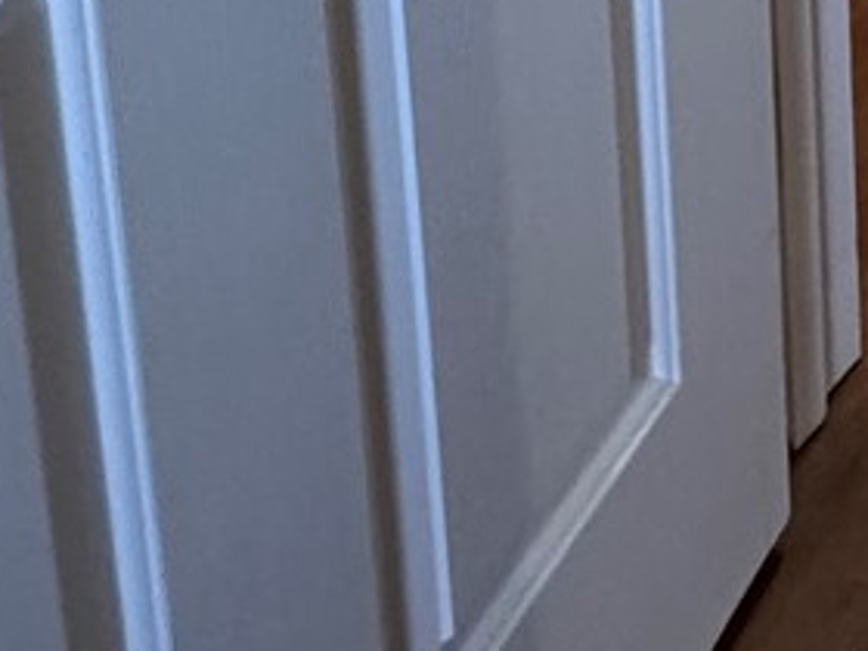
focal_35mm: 80
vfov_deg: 12.3
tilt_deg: -12.0
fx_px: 2006
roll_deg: +0.3
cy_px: -1113
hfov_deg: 22.5
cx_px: 1045
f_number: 2.2
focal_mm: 2.22
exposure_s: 1/60
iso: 250
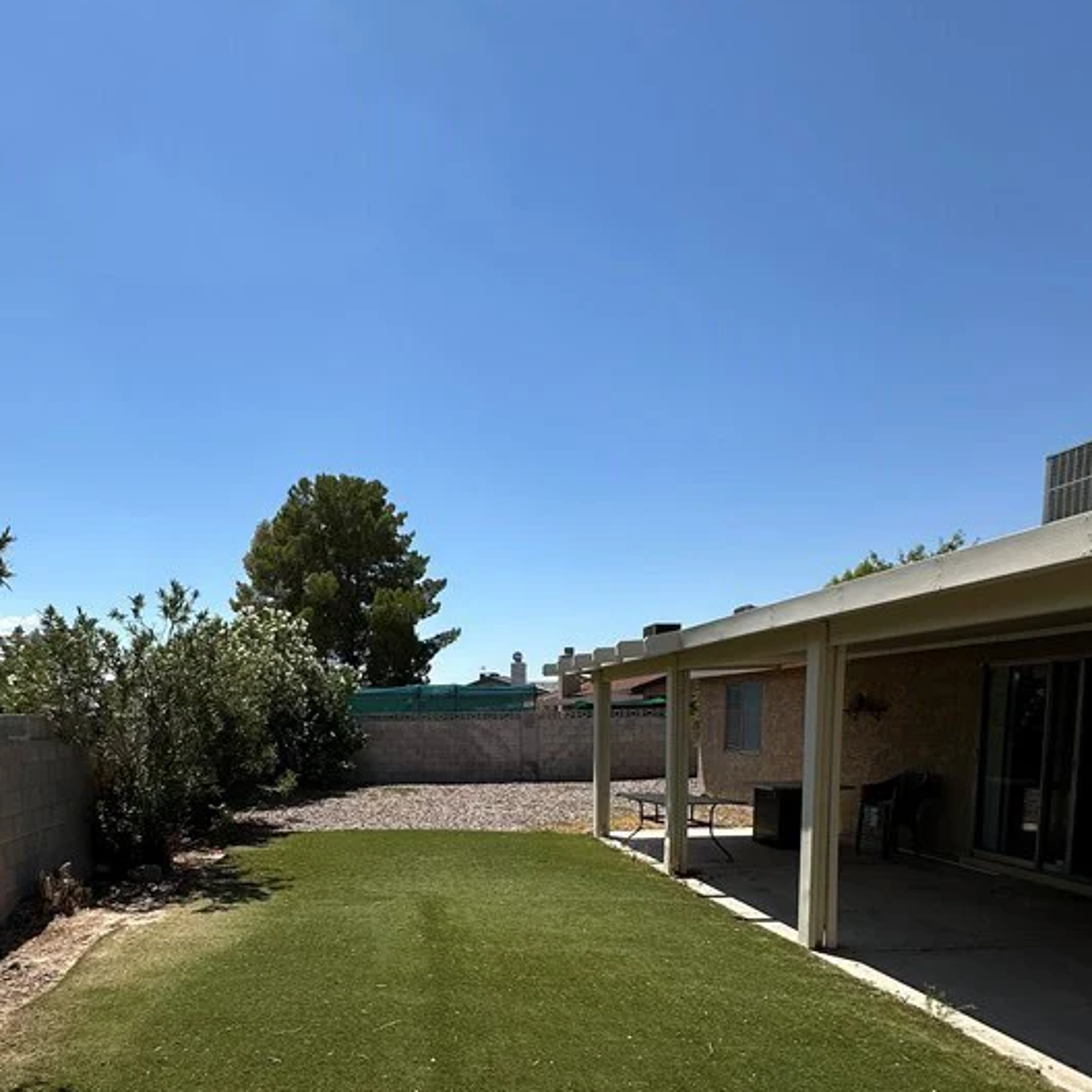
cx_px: 412
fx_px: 857
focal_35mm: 24
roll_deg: +0.5
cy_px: 815
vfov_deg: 61.5
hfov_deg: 64.1
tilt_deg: -5.6
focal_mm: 2.22
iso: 50
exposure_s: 1/2353
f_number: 2.2
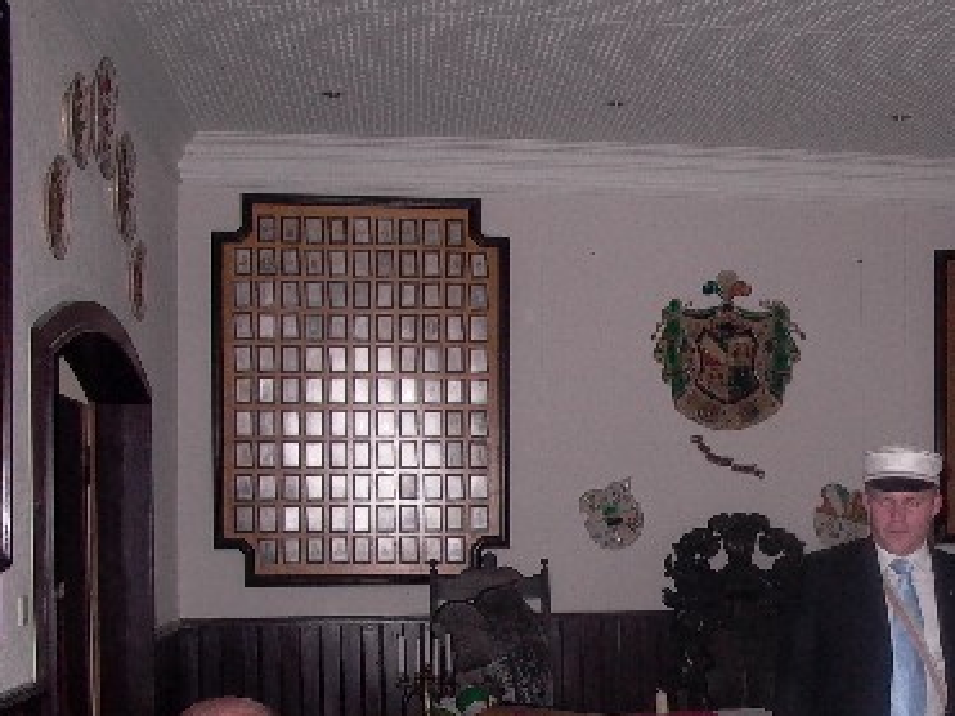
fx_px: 1572
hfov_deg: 33.1
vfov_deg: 25.2
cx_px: 718
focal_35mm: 57
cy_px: 574
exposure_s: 1/64.2
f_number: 2.04
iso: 100
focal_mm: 7.13
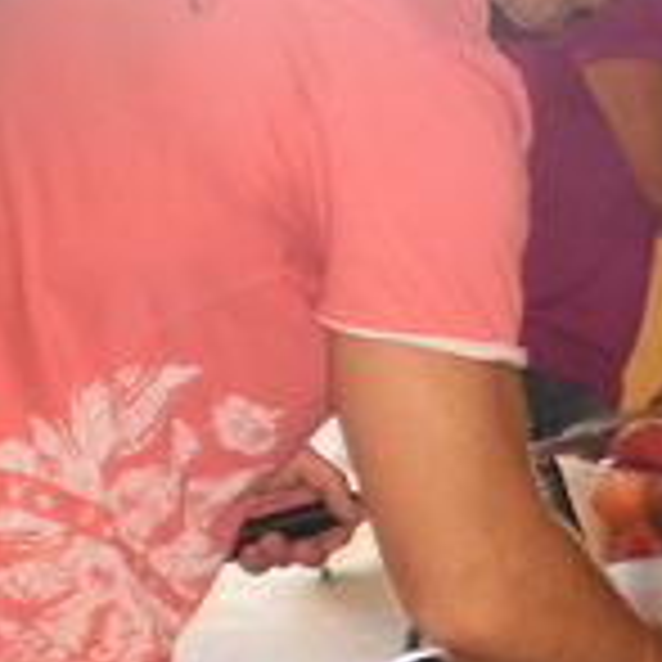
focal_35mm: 121
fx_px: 2618
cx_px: 887
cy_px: 320
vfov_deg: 14.4
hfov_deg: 13.8
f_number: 3.1
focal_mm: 6.3
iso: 125
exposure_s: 1/30
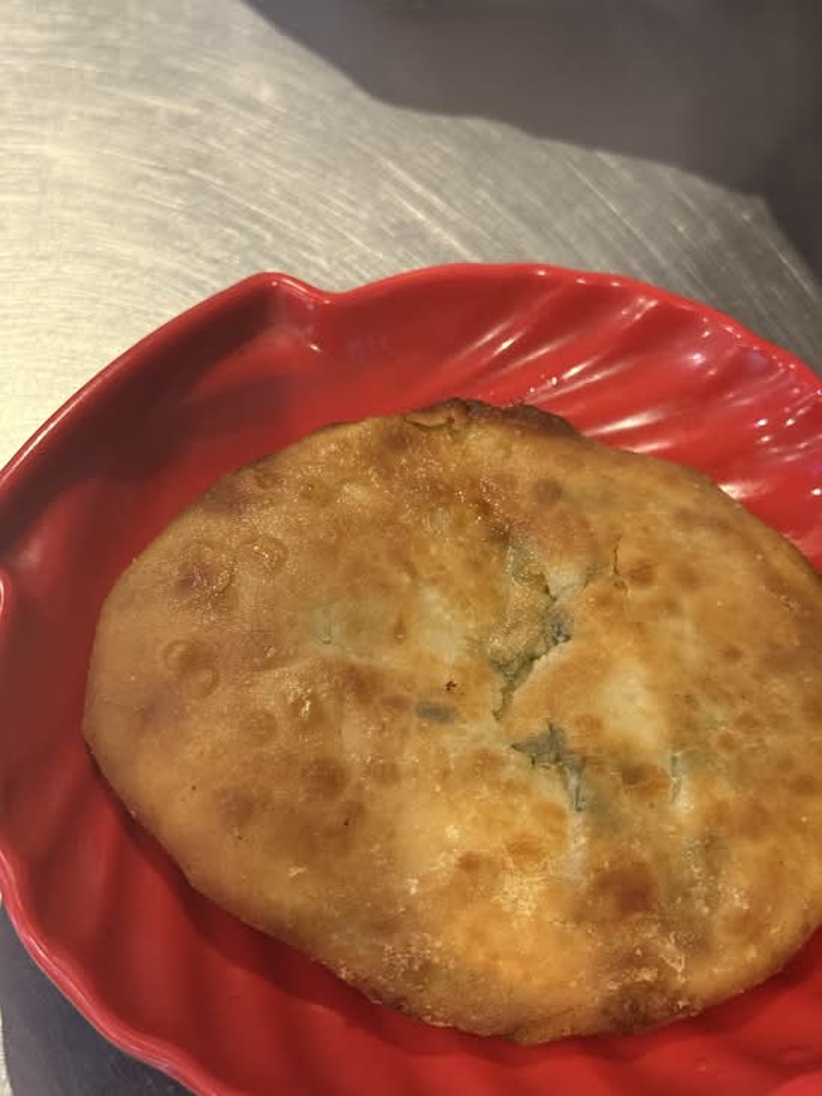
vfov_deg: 39.7
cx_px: 411
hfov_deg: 30.3
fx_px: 1519
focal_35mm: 48
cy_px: 548
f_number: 1.78
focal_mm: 6.76
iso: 320
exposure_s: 1/33
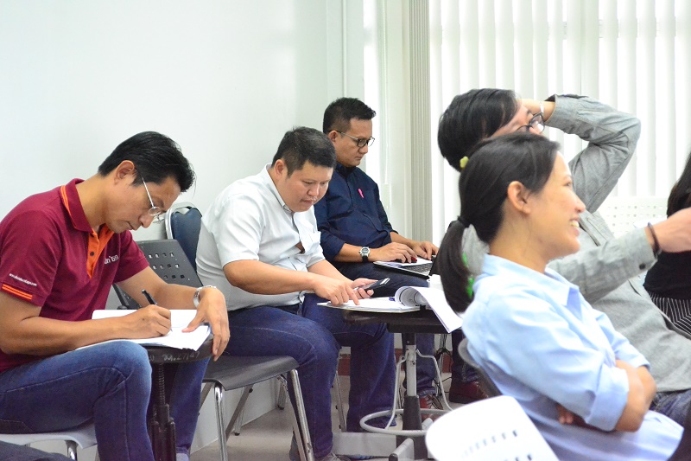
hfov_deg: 24.6
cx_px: 346
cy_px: 230
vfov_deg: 16.5
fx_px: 1583
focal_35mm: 82
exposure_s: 1/160
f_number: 6.3
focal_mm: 55
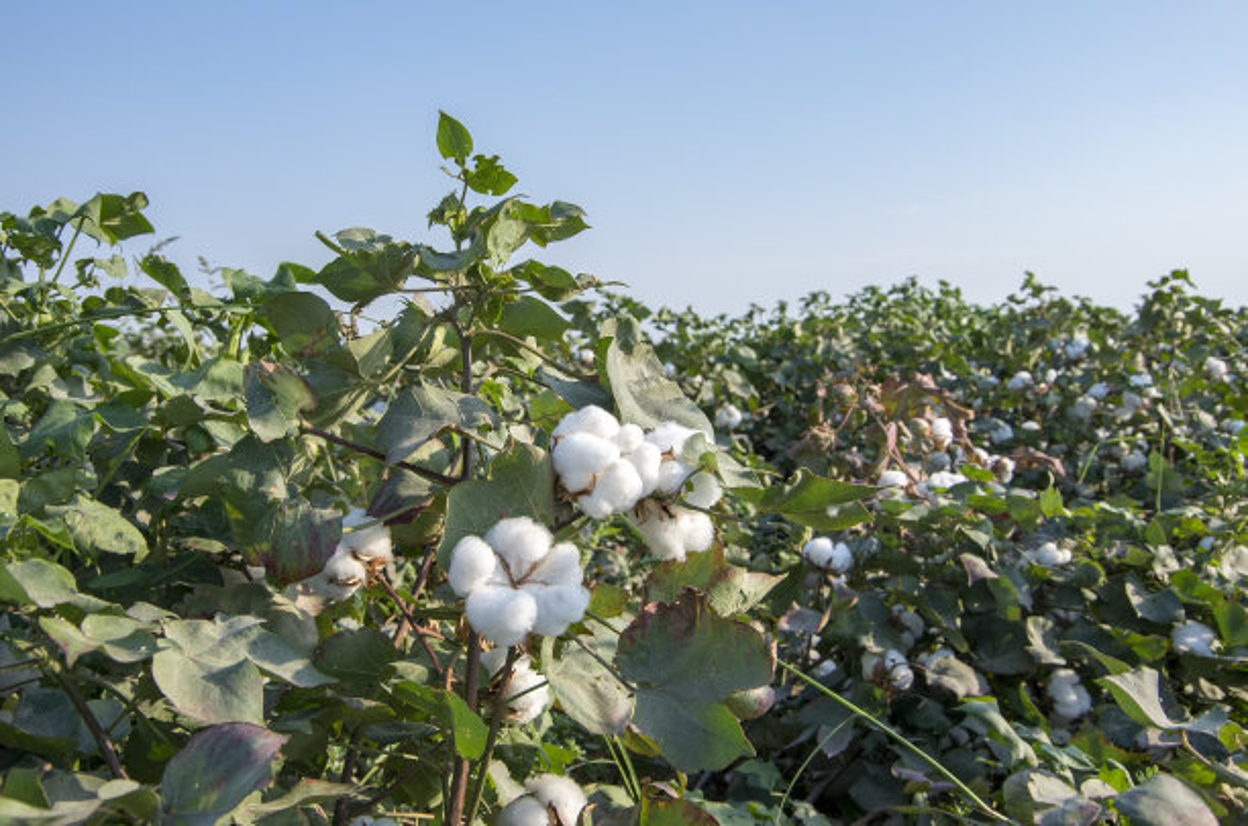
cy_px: 413
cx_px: 624
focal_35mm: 32
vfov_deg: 41.5
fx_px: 1089
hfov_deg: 59.6
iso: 200
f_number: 6.3
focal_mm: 21
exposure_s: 1/500
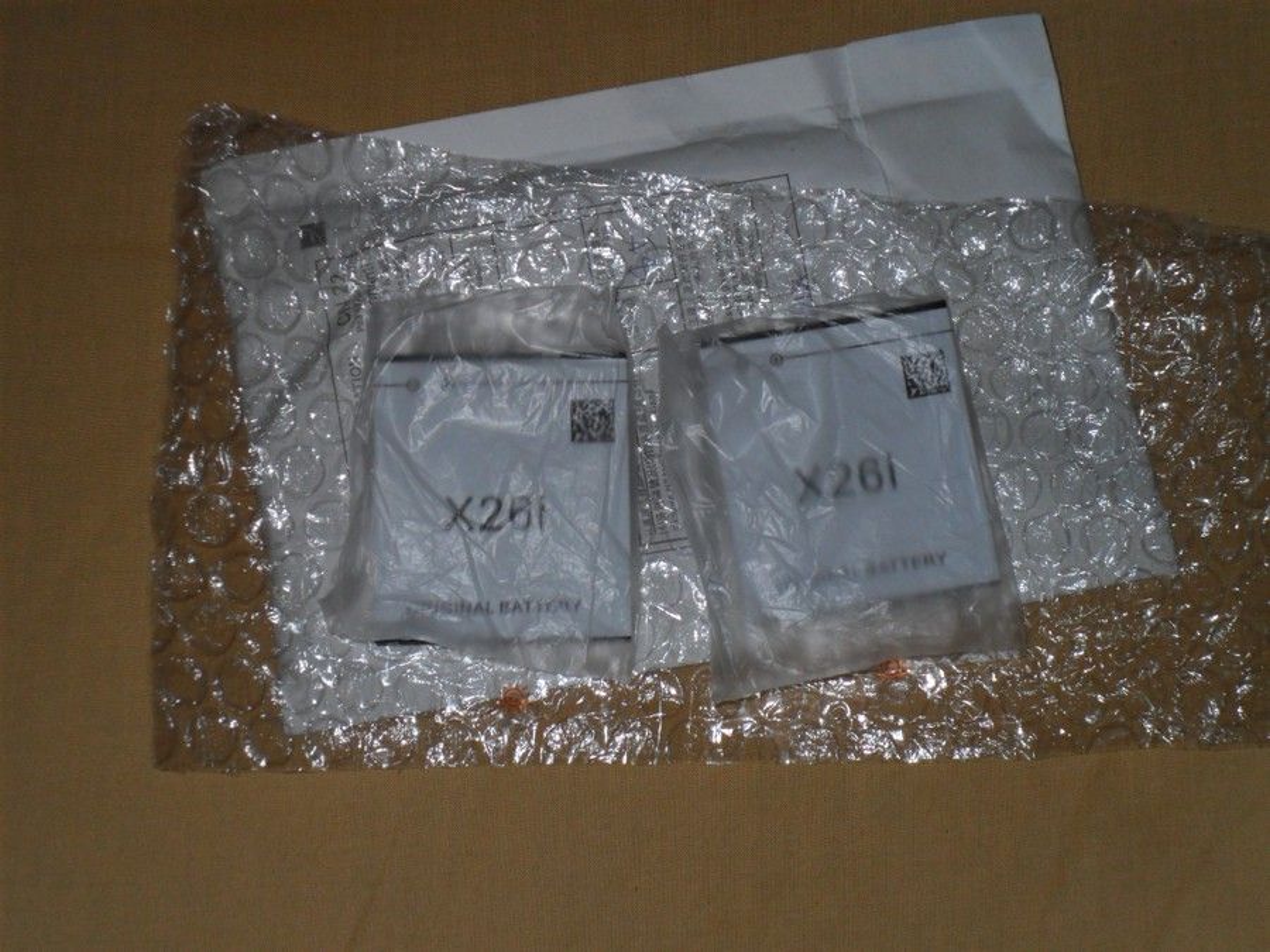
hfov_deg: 23.0
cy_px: 476
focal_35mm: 85
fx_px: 3119
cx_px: 635
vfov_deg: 17.4
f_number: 12.6
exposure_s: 1/20
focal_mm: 15.3
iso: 100
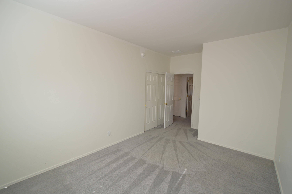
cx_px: 146
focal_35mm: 15
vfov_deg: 77.2
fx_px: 122
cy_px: 97
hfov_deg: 100.4
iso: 220
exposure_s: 1/125
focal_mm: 10
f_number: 4
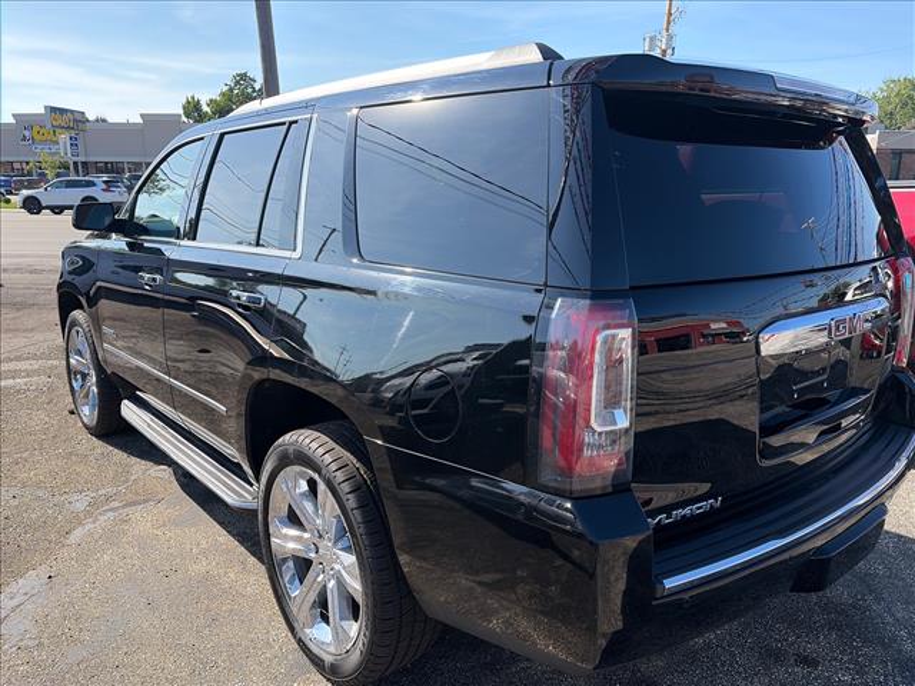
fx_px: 687
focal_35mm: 26
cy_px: 343
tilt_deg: -13.1
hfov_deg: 67.3
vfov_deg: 53.1
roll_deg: -0.3
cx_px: 458
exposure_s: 1/1099
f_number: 1.6
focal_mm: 5.96
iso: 50
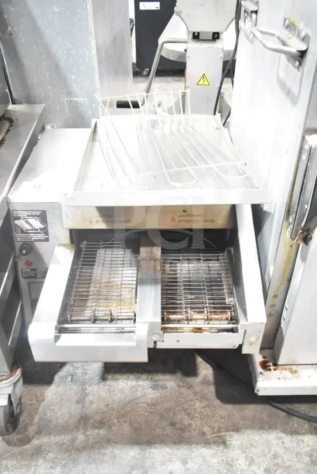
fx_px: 396
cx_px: 158
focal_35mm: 30
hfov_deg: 43.6
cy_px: 237
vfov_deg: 61.9
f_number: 3.8
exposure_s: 1/30
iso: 2000
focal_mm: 20
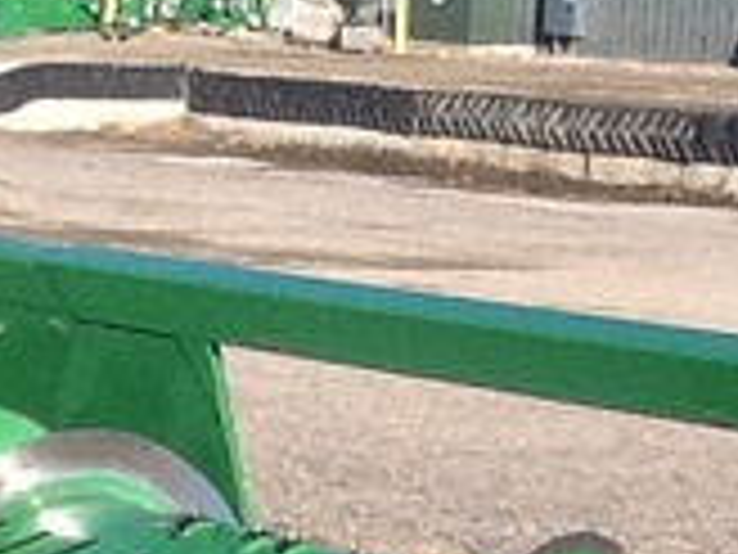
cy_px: 883
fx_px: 3113
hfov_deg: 13.5
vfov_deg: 9.8
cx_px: 567
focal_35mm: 146
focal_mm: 2.03
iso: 40
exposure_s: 1/891
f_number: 2.4
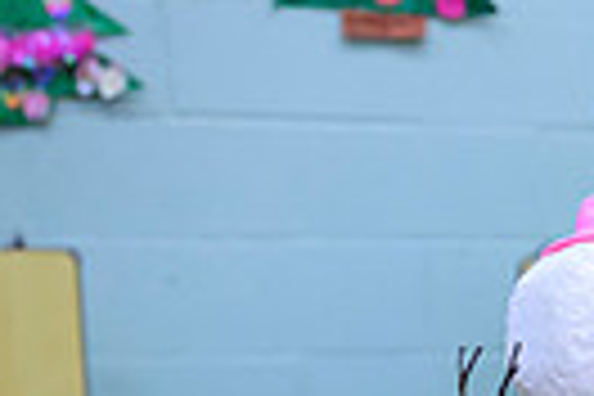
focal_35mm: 127
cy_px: 457
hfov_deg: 13.6
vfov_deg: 10.6
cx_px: 1224
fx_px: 2095
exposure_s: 1/160
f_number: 4.5
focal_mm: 29
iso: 3200
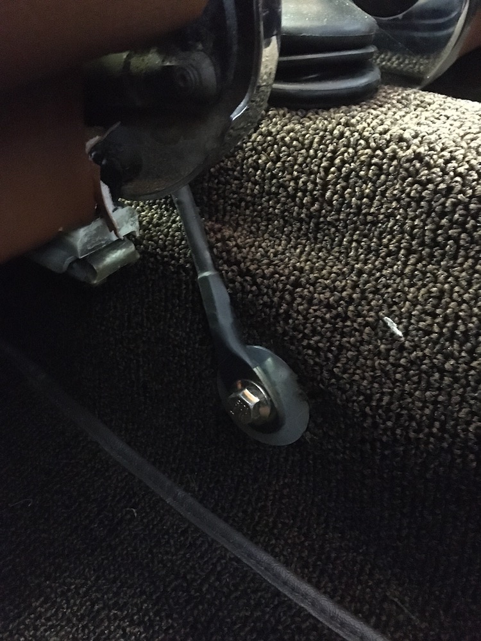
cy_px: 320
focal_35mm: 29
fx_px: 537
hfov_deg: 48.2
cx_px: 240
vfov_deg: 61.7
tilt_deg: -35.2
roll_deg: +3.6
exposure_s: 1/15
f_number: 2.2
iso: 2000
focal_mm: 4.15
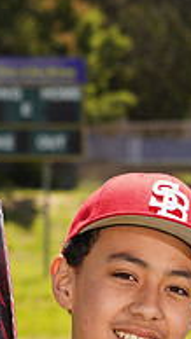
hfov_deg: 3.9
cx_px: 62
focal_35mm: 313
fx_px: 2821
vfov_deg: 6.8
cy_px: 418
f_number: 9
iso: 100
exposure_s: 1/160
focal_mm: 100
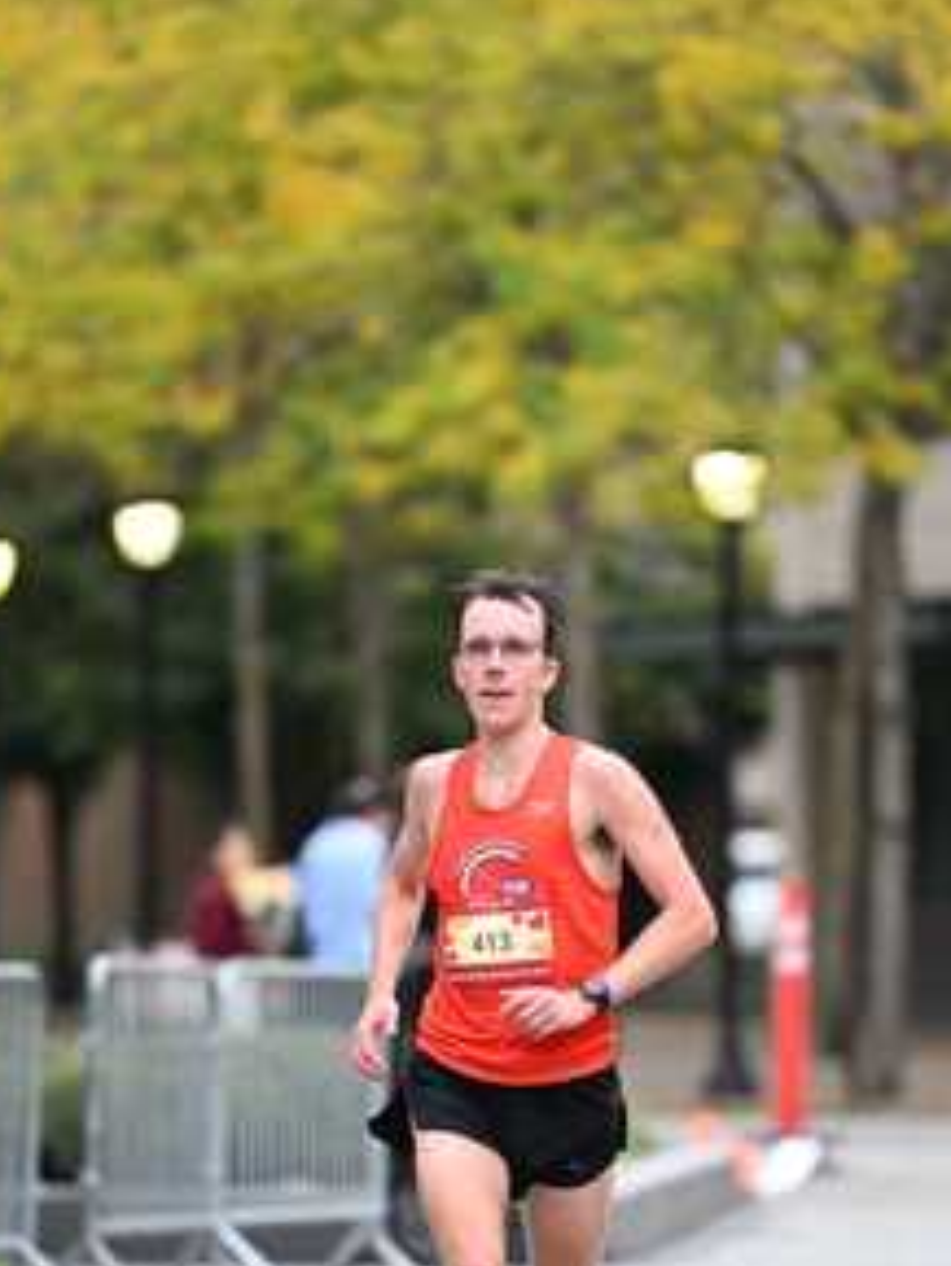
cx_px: 532
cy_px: 889
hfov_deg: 4.2
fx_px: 13067
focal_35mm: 357
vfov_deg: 5.5
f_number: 2.8
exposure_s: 1/800
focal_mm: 195
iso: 1600
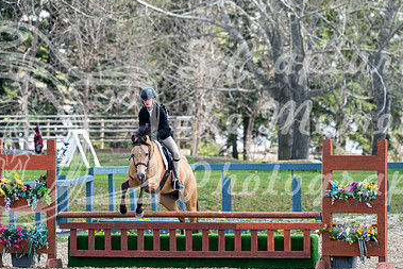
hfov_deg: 5.0
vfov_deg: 3.4
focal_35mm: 410
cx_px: 158
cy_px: 123
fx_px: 4591
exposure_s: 1/320
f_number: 5.6
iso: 160
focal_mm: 268
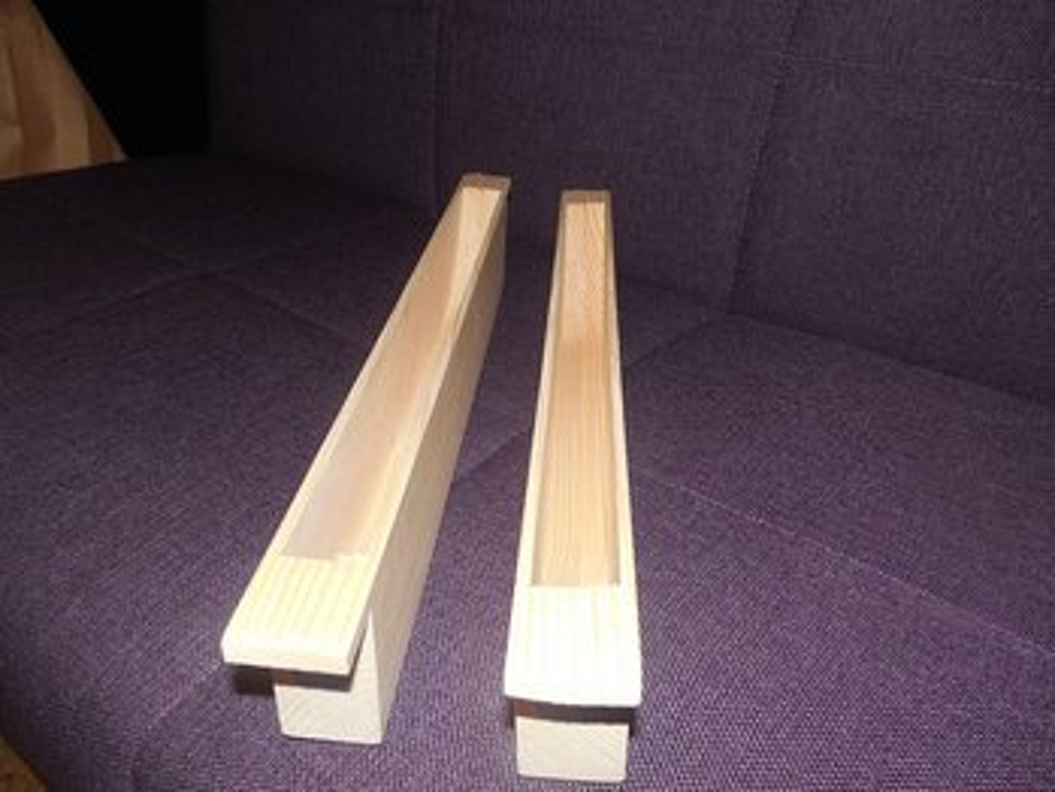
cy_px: 396
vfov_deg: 54.9
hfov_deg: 69.4
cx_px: 528
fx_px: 762
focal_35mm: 25
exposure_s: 1/25
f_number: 3.3
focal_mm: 4.5
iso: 125
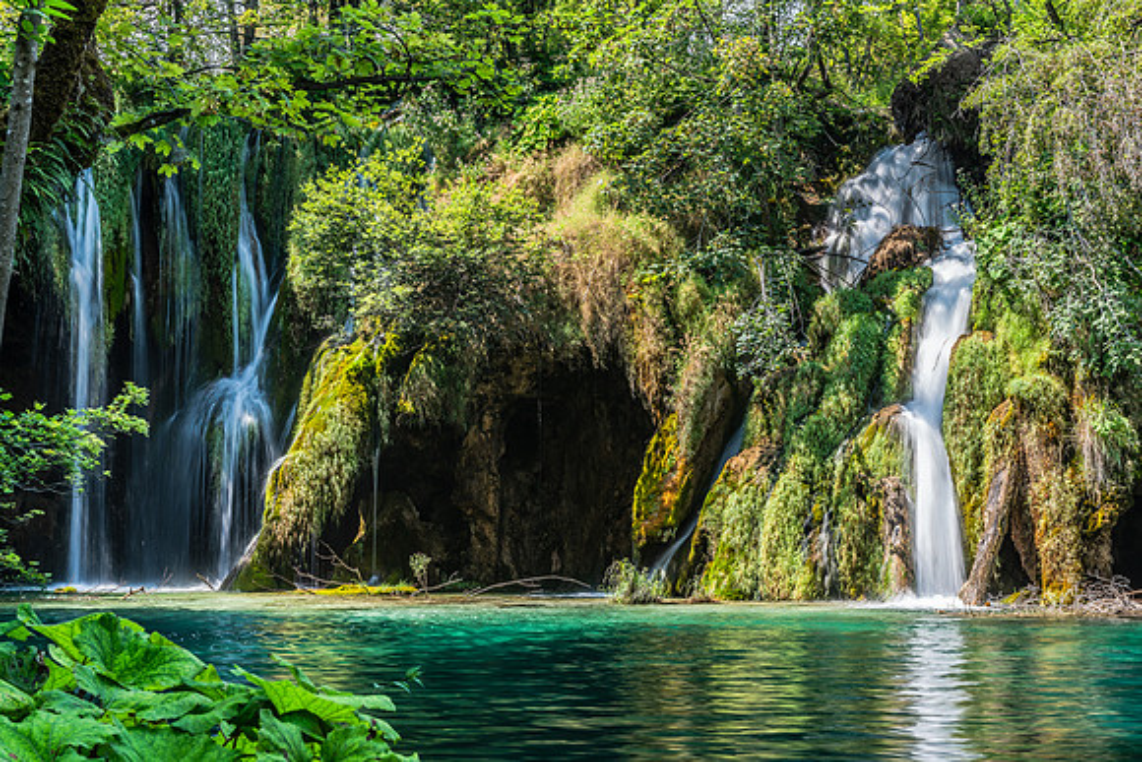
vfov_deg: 27.0
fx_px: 1586
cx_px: 571
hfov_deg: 39.6
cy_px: 381
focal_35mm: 50
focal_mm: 50
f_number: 14
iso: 100
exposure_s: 1/6
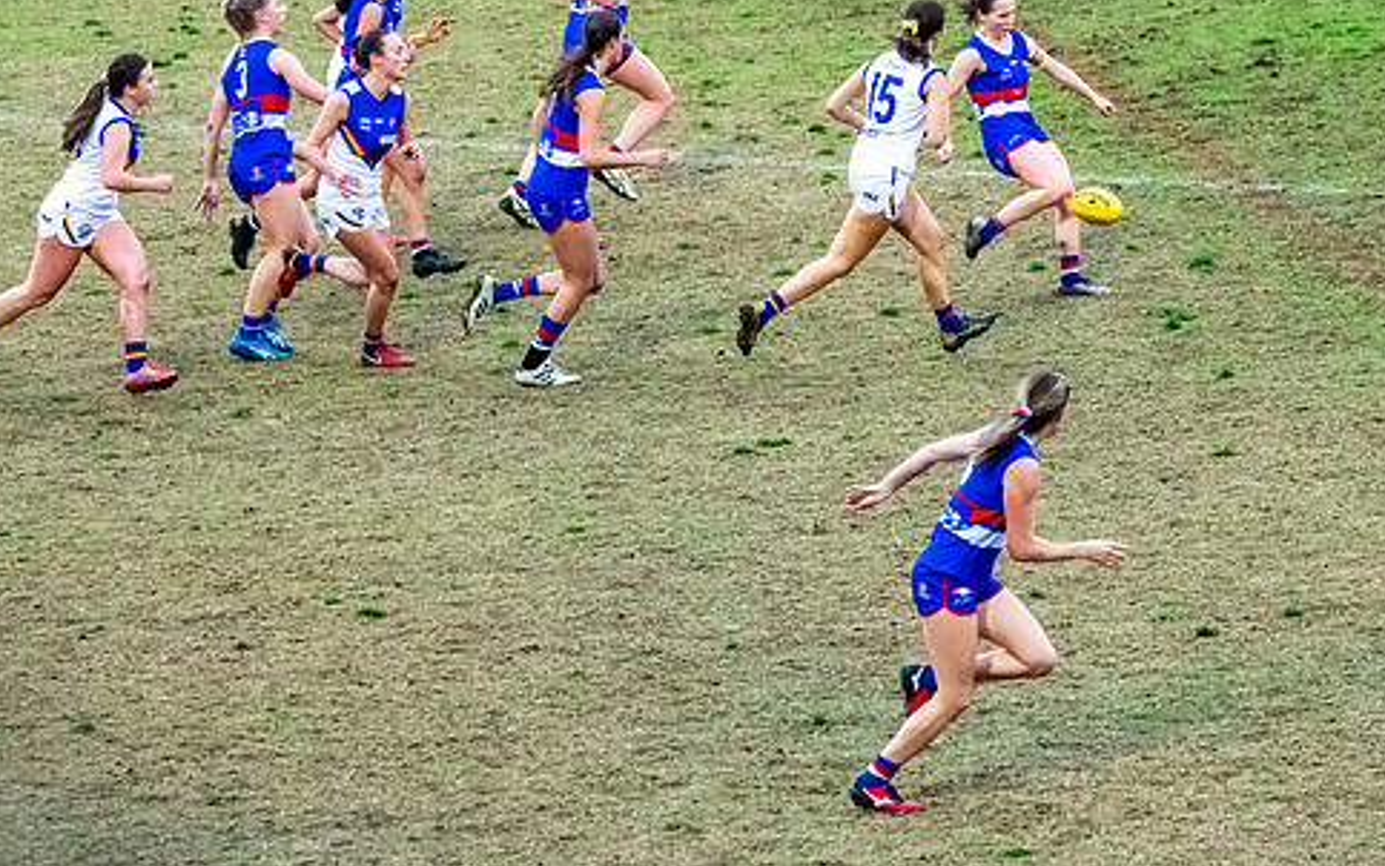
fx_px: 13326
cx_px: 1068
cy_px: 330
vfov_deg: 3.7
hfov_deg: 5.9
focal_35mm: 353
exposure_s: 1/1000
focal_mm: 200
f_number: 5.3
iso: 6400
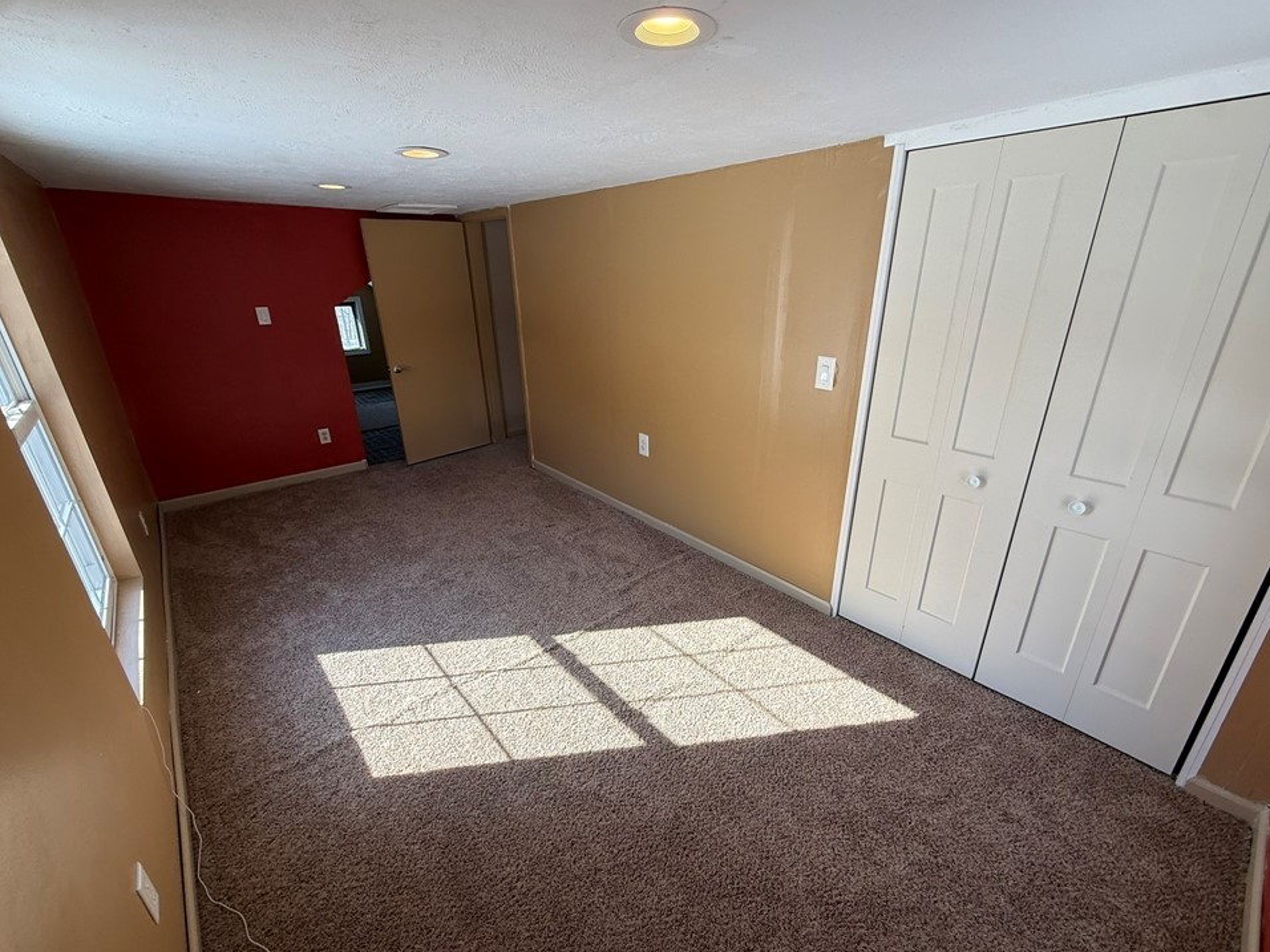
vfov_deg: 81.7
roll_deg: +0.8
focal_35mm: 15
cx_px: 648
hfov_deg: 98.2
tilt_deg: -18.8
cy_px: 486
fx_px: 550
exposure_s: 1/237
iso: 64
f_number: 2.2
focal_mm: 2.22
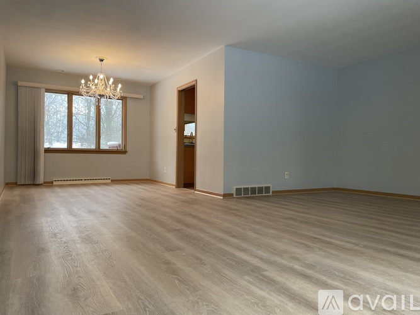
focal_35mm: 26
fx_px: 315
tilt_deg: +0.3
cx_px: 210
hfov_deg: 67.3
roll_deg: +0.5
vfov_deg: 53.0
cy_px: 158
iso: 125
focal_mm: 4.2
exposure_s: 1/120
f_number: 1.6
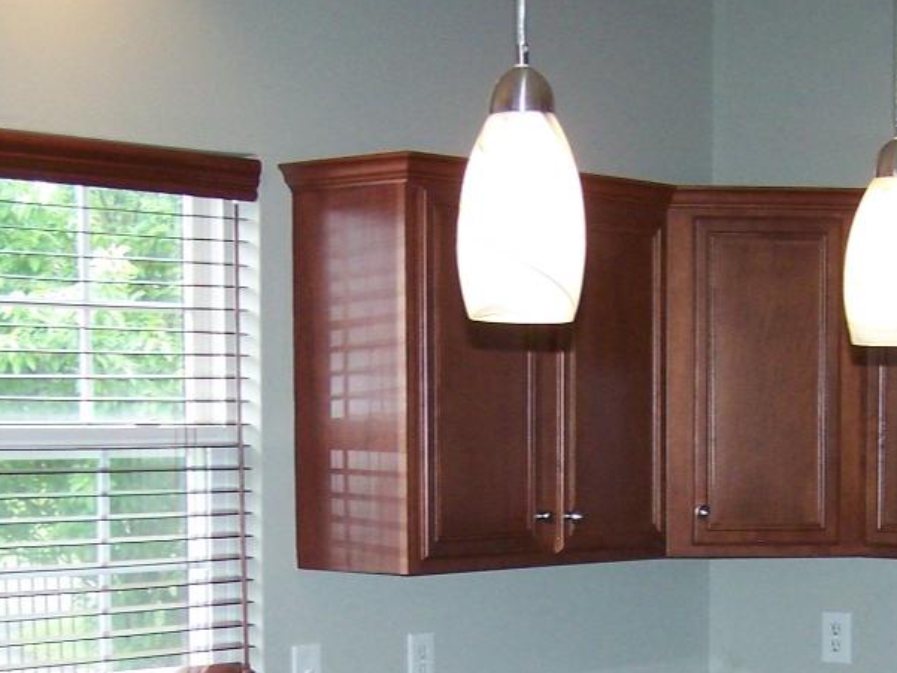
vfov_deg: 15.7
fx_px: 2359
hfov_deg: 21.5
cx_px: 555
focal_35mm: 91
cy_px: 769
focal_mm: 6.3
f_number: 2.8
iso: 160
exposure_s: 1/60
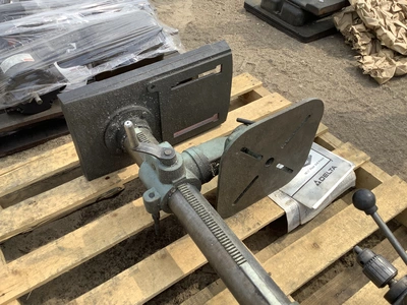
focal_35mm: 31
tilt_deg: -45.1
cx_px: 204
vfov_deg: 45.4
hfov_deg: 58.4
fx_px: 364
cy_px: 152
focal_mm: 3.3
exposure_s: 1/668
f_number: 2.4
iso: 25
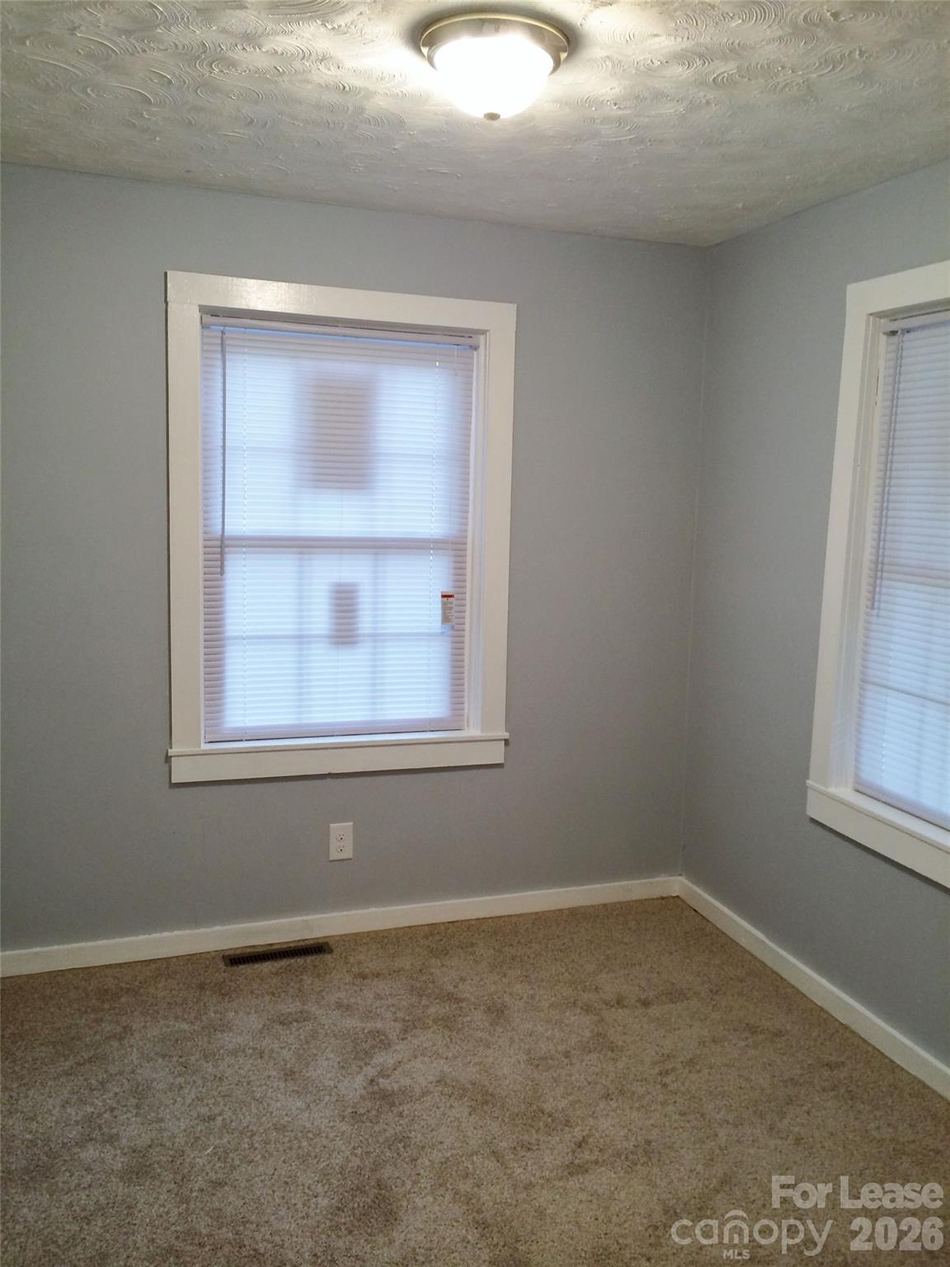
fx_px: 1098
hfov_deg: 46.8
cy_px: 634
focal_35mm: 30
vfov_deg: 60.0
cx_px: 475
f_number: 2.2
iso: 80
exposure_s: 1/30
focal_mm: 4.12
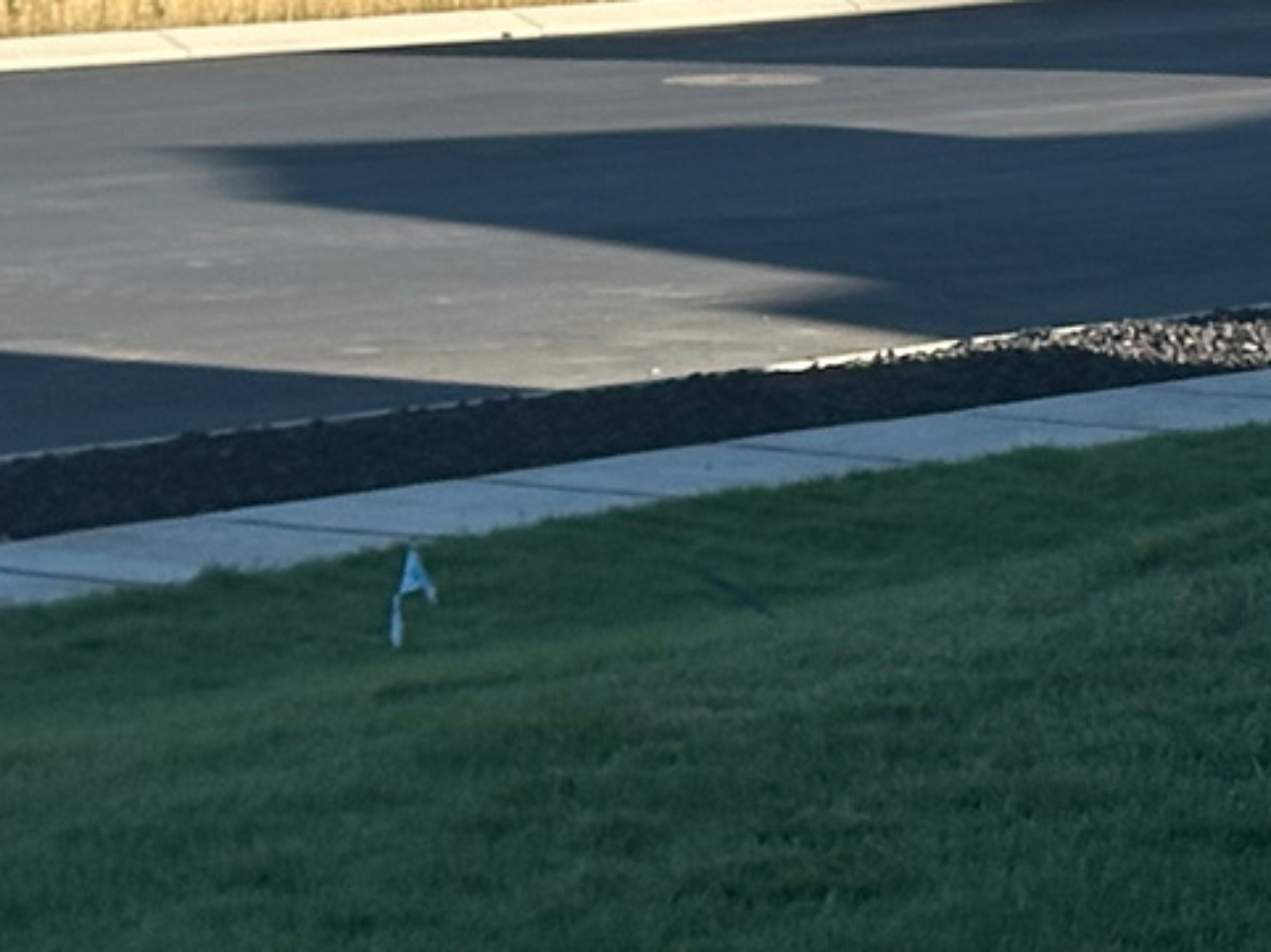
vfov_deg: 7.1
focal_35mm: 204
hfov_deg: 9.2
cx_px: 2328
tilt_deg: -2.4
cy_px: -694
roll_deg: +0.0
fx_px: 7487
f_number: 1.78
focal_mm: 6.86
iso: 64
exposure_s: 1/3058
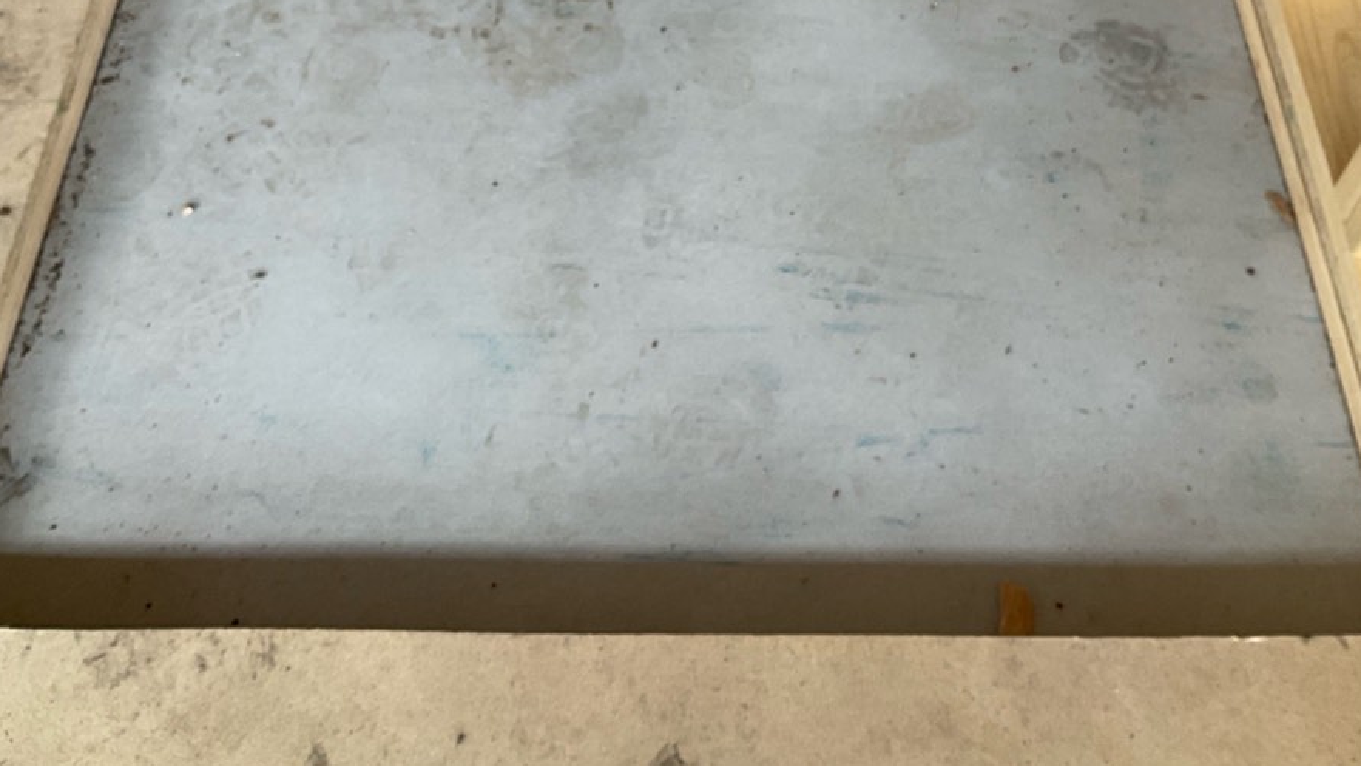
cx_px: 691
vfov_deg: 25.7
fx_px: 1552
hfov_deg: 47.4
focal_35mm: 43
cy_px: -68
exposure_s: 1/120
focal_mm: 3
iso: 40
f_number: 1.8
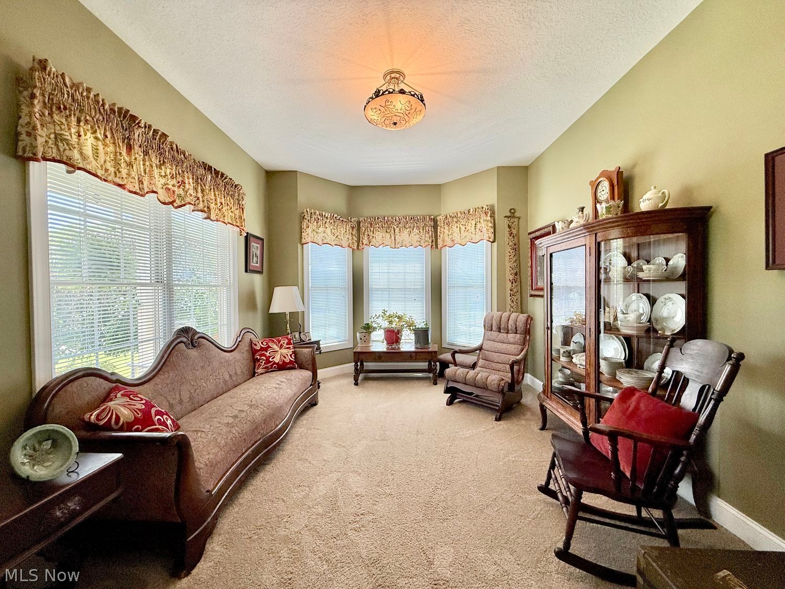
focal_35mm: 14
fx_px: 317
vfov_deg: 85.7
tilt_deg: -1.5
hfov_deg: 102.1
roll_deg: +0.1
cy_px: 294
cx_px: 392
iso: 100
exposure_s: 1/120
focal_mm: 2.22
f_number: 2.2
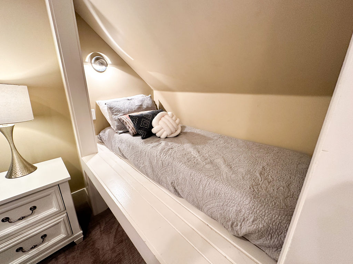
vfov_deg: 85.7
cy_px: 132
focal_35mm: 14
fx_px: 143
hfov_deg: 102.1
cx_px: 176
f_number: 2.2
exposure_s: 1/60
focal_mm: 2.22
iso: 250
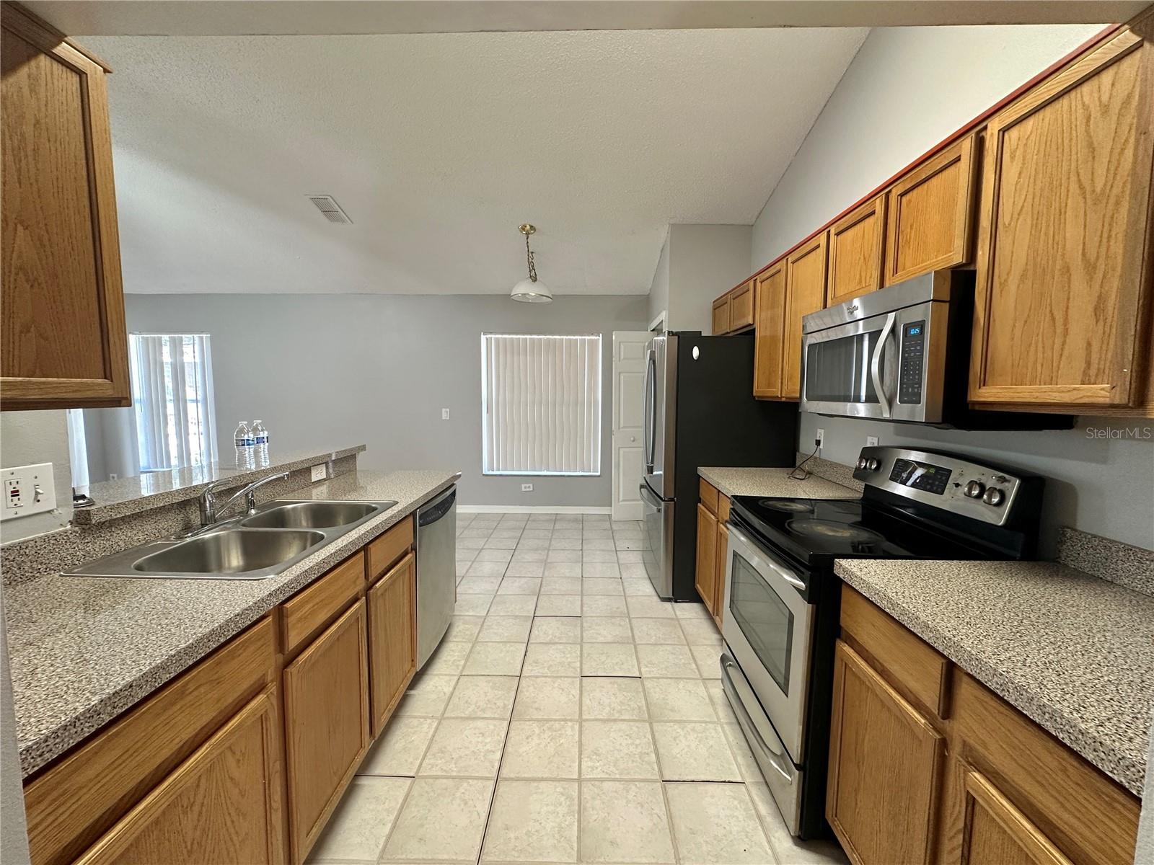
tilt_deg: -5.2
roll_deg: -0.3
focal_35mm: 14
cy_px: 432
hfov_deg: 102.1
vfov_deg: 85.7
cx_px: 577
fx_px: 467
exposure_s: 1/60
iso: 200
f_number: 2.2
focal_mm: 2.22
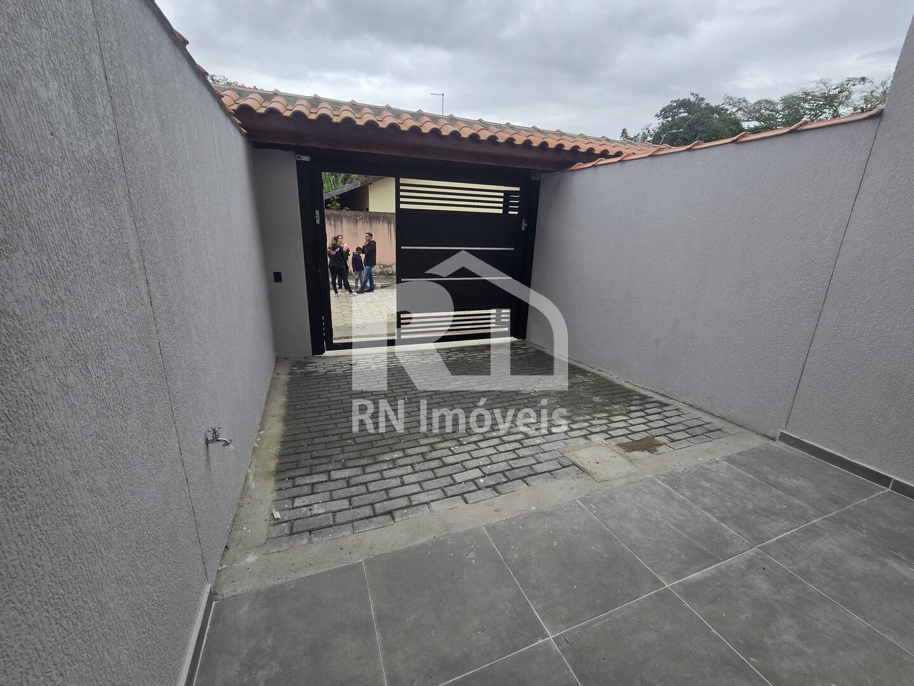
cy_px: 343
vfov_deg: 89.9
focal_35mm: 13
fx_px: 343
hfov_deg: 106.2
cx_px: 457
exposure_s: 1/836
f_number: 2.2
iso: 50
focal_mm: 2.2
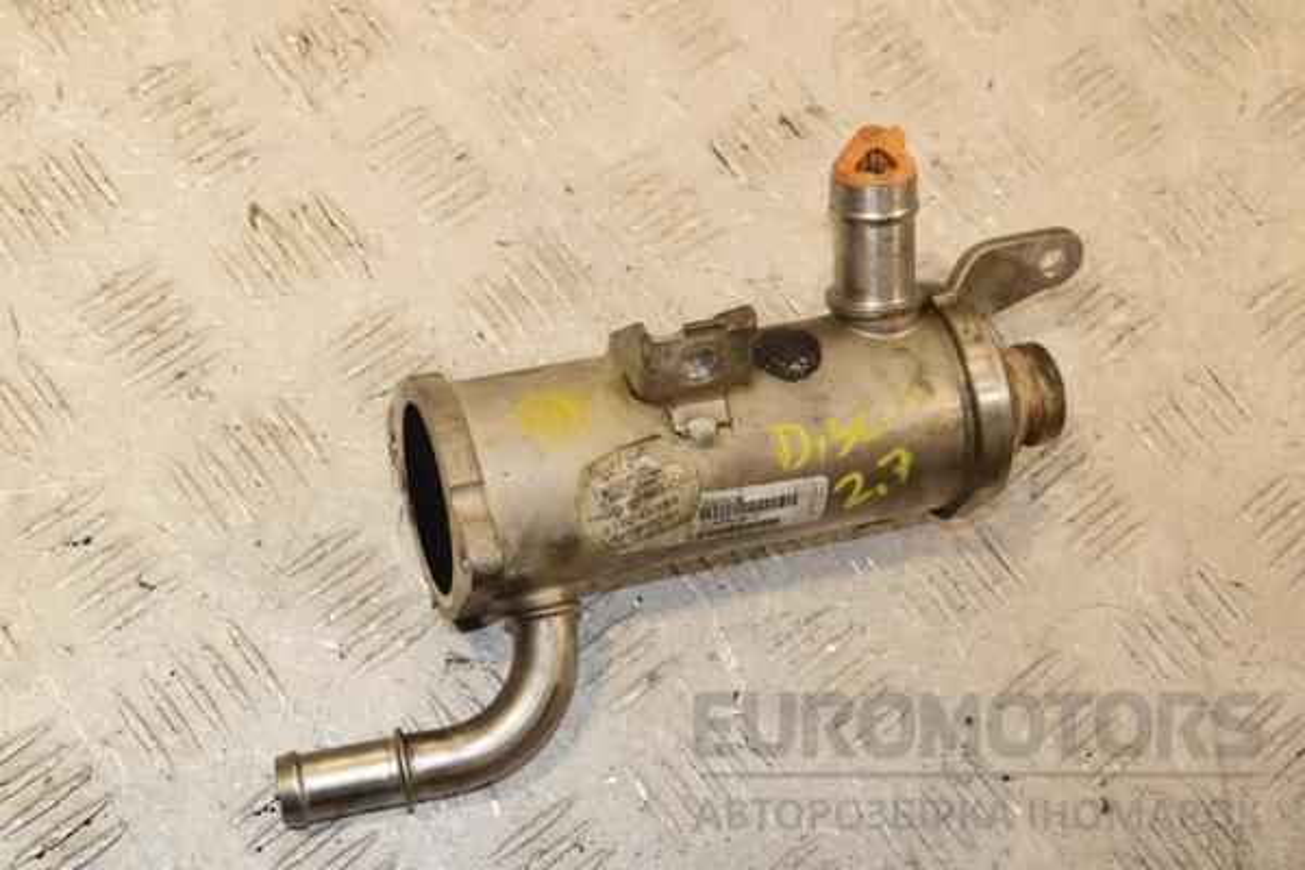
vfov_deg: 21.6
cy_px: 435
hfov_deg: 31.9
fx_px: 2284
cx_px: 652
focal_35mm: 63
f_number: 9
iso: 800
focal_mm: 42
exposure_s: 1/200
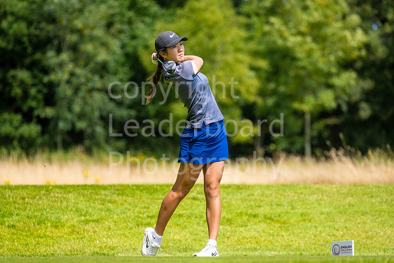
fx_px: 3284
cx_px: 197
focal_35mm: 300
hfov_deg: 6.9
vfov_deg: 4.6
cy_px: 132
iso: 200
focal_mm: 300
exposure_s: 1/1250
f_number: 5.6
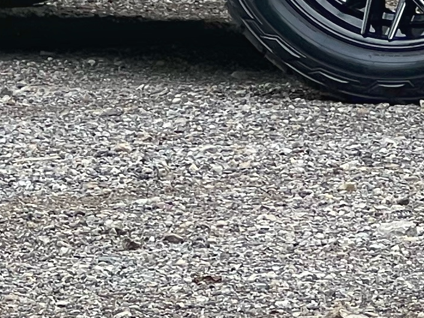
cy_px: -360
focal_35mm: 439
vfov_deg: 3.4
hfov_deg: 4.5
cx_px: 281
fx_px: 5376
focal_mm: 9
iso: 32
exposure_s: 1/215
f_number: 2.8
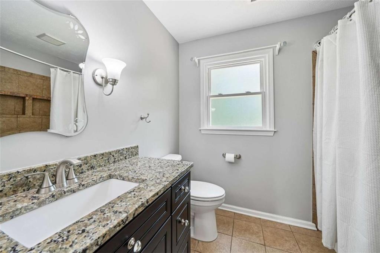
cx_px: 190
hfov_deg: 108.3
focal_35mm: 13
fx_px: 137
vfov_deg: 85.4
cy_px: 126
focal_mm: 13
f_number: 8
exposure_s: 1/10
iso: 400
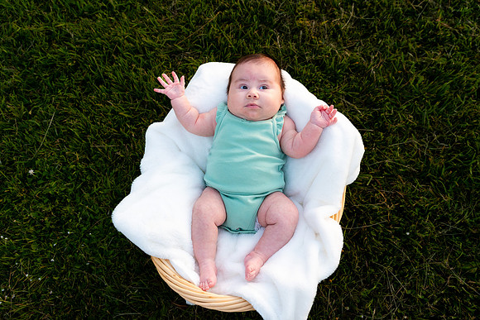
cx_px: 240
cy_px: 160
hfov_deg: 54.4
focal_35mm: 35
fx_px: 467
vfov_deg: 37.9
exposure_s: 1/250
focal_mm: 35
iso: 800
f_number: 6.3
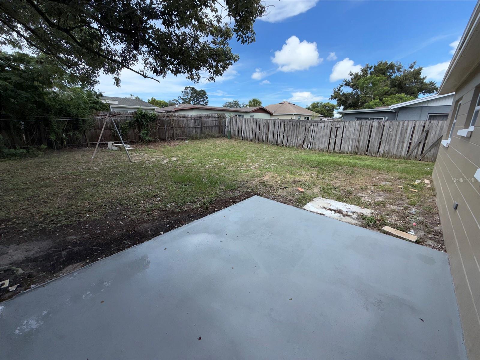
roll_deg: -0.8
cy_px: 180
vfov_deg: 85.7
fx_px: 194
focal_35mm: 14
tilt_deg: -15.9
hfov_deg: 102.1
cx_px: 240
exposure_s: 1/1001
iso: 16
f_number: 2.2
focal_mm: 2.22
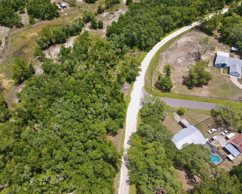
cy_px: 100
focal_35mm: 26
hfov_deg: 65.9
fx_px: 186
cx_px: 108
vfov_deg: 54.9
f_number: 2.8
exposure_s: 1/500
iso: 100
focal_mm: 4.5
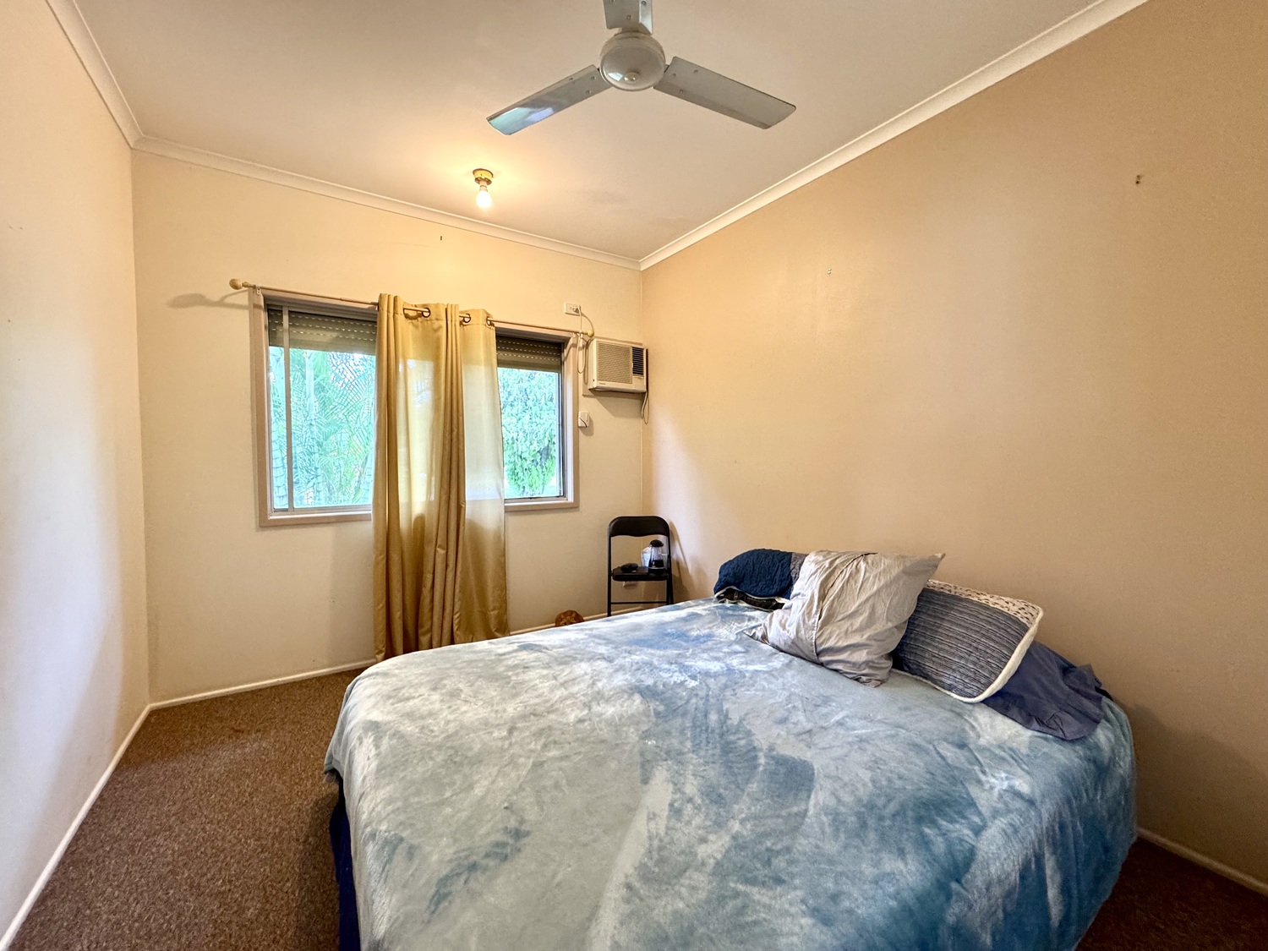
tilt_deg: -2.5
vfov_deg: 85.7
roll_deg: +1.0
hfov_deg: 102.1
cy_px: 476
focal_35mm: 14
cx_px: 634
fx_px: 513
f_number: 2.2
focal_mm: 2.22
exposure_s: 1/50
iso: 250
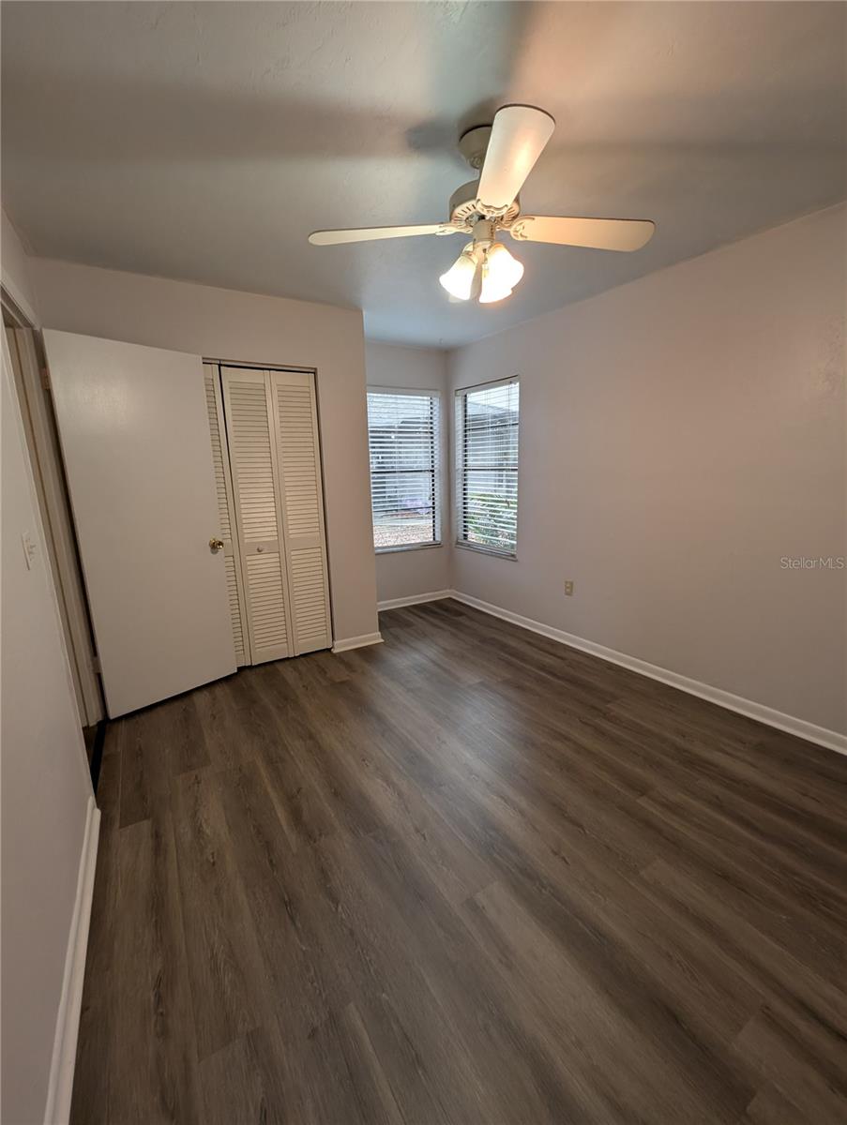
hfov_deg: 90.0
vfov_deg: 106.1
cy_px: 562
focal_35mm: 13
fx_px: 423
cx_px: 424
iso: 70
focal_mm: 1.95
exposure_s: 1/60
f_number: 2.2
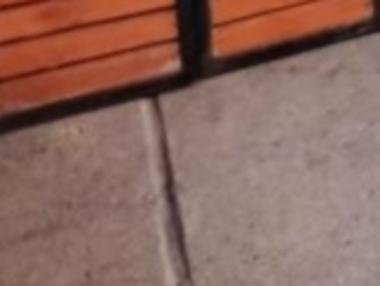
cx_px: 828
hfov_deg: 14.7
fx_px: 1110
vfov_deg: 11.9
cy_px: -406
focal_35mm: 101
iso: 64
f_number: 2.2
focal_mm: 1.64
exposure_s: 1/100
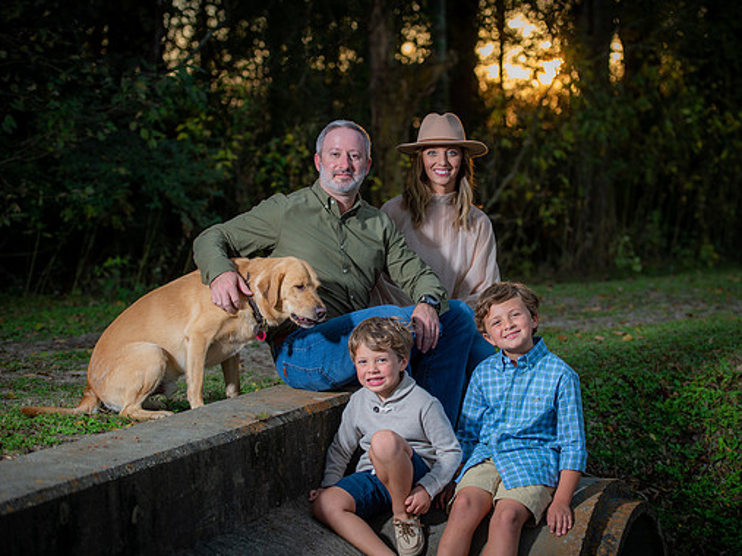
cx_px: 402
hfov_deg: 25.3
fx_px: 1650
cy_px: 278
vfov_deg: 19.1
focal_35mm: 77
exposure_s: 1/125
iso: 100
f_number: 2.8
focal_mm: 70
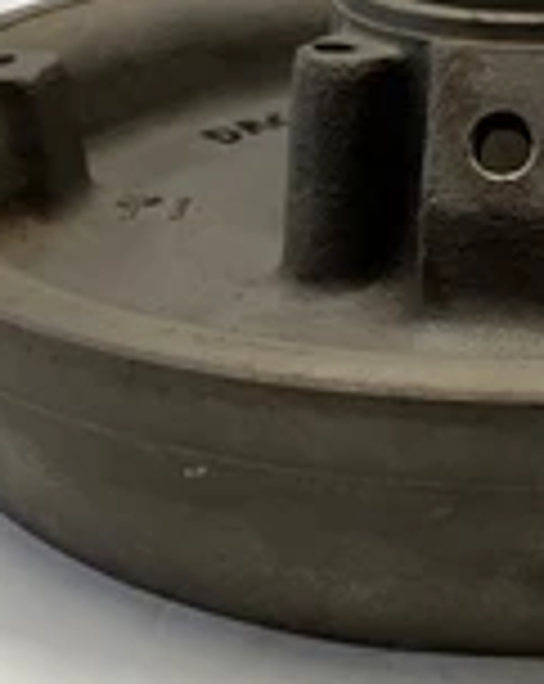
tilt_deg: -21.1
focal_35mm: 67
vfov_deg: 28.1
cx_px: 495
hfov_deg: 22.2
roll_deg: -2.0
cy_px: 216
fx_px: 1352
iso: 64
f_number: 1.8
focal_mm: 4.25
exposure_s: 1/121
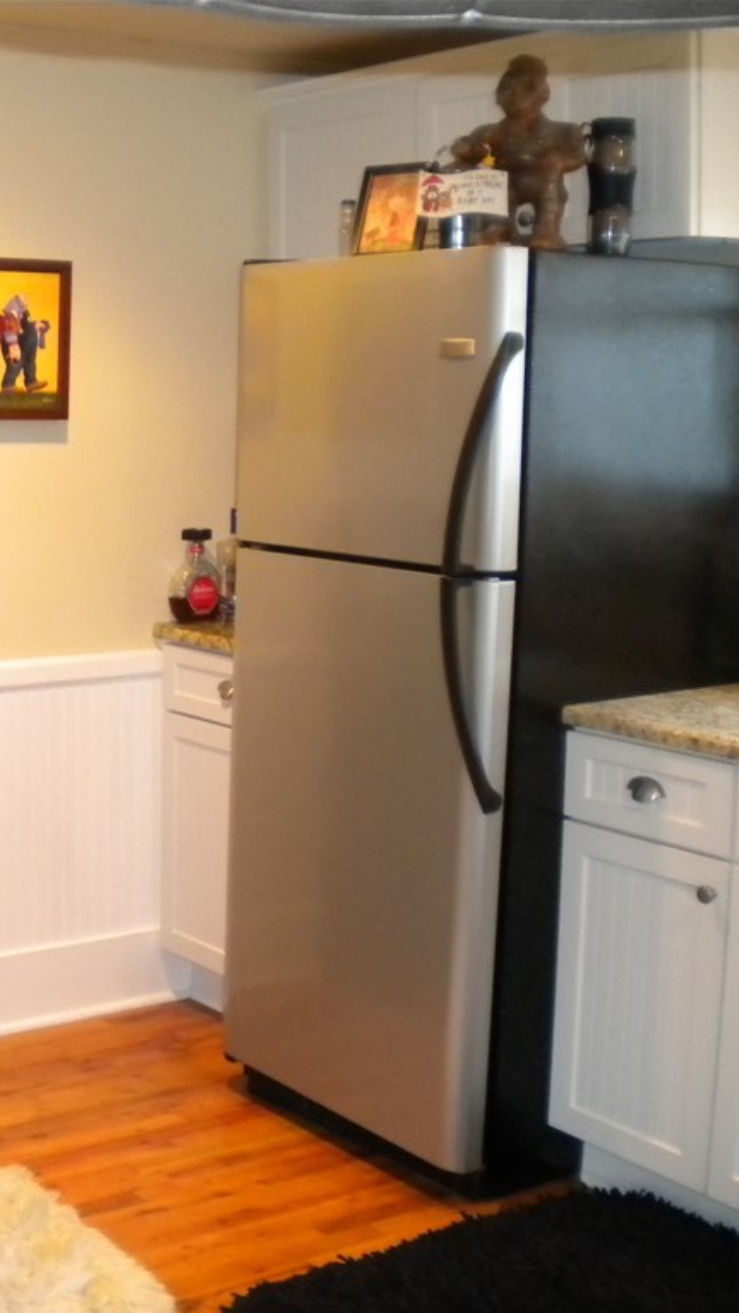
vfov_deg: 40.6
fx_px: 1776
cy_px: 656
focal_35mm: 51
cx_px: 29
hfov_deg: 22.7
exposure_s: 1/30
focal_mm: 6.3
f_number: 3.1
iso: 400
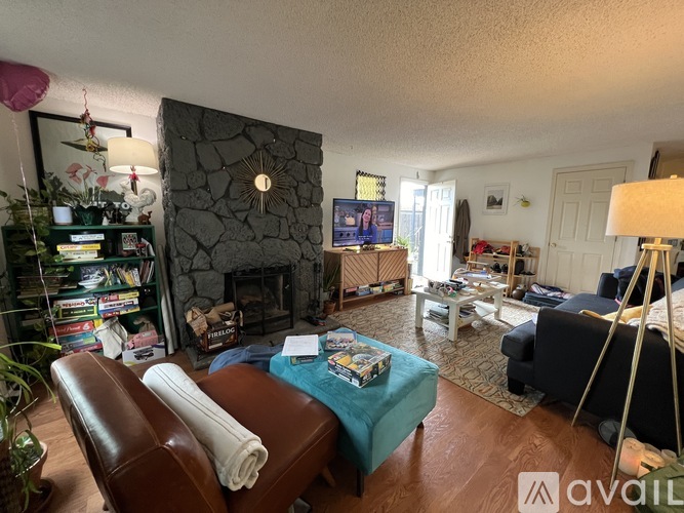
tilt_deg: -8.1
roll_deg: -0.7
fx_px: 257
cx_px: 342
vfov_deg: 89.9
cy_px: 256
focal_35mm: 13
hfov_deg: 106.2
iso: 200
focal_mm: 1.57
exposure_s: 1/60
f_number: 1.8
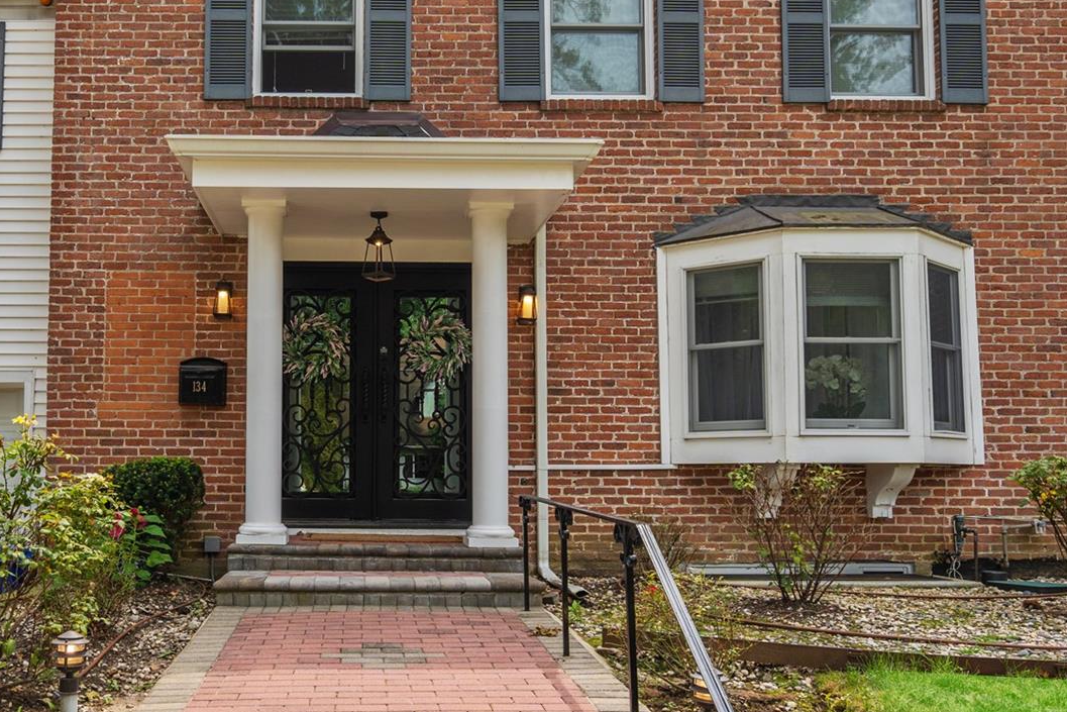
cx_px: 394
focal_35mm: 31
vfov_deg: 42.3
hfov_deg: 59.4
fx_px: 919
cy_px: 310
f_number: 5.6
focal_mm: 16
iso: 250
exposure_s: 1/400
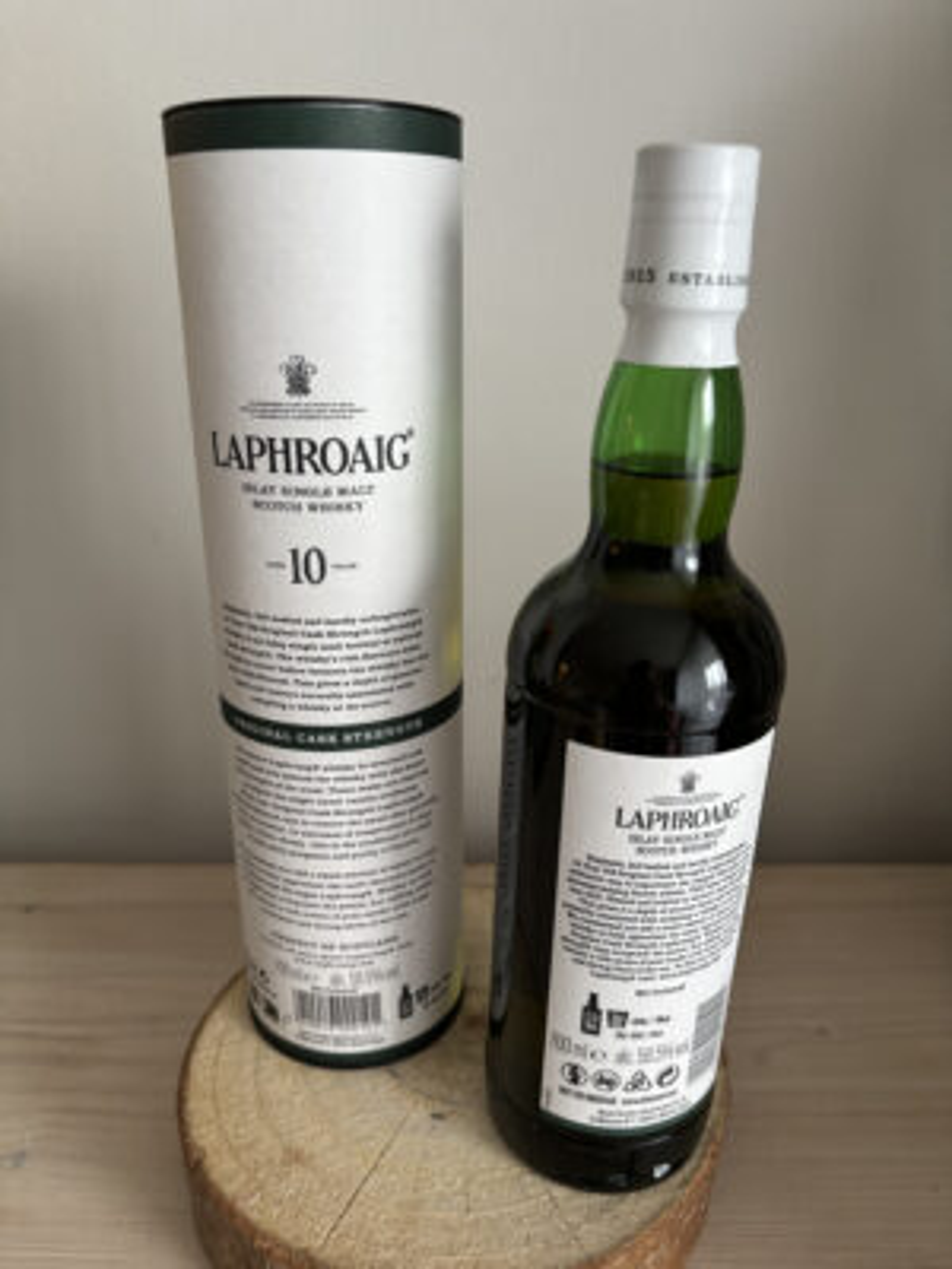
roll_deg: -1.9
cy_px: 634
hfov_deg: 53.1
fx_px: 953
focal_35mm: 26
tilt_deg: -19.8
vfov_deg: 67.3
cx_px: 476
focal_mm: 5.96
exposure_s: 1/60
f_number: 1.6
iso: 250
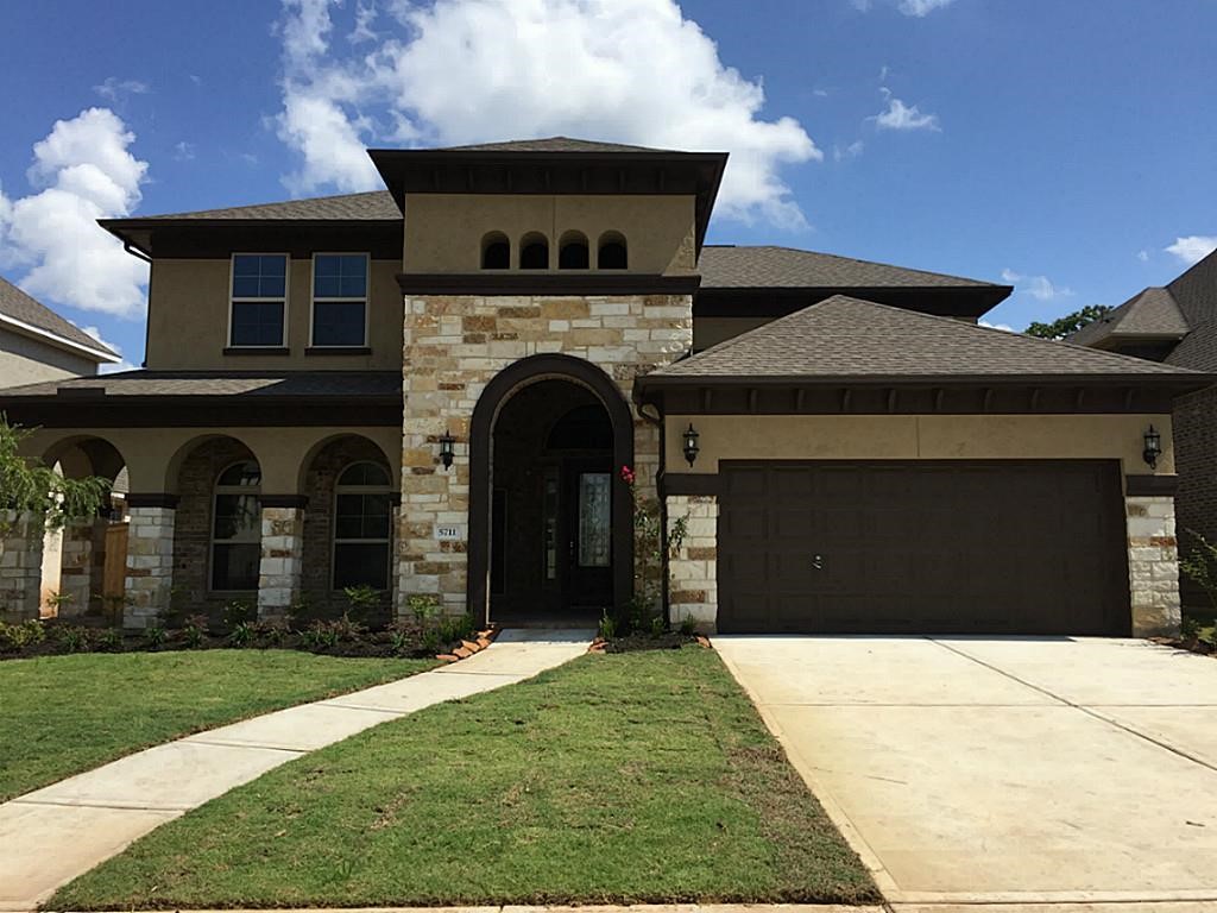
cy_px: 456
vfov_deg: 48.2
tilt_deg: +8.5
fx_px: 1020
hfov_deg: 61.7
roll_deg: -0.6
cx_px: 608
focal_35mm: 29
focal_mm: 4.15
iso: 32
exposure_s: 1/2639
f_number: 2.2
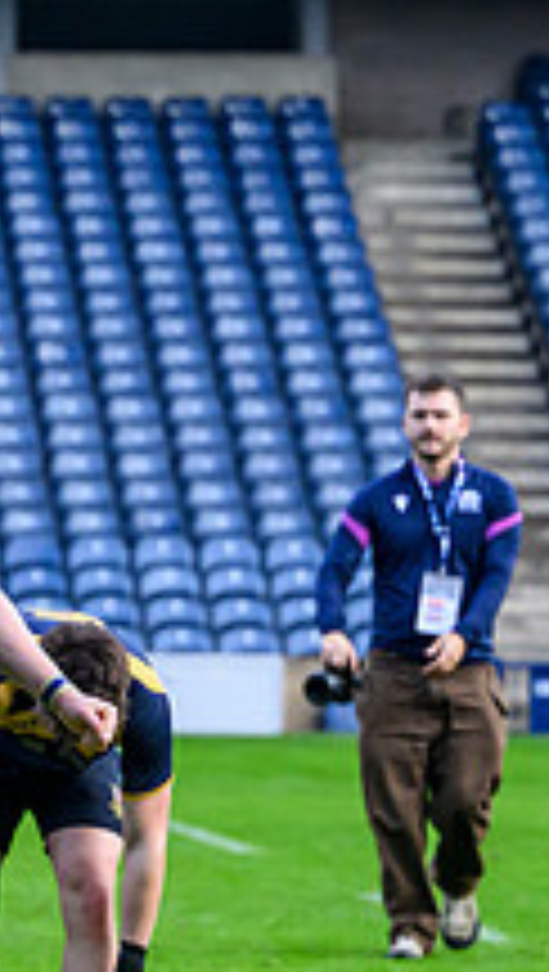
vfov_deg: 4.7
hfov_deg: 2.6
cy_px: 619
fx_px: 11816
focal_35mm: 458
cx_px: -742
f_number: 4
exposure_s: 1/3200
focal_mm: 130
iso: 2500
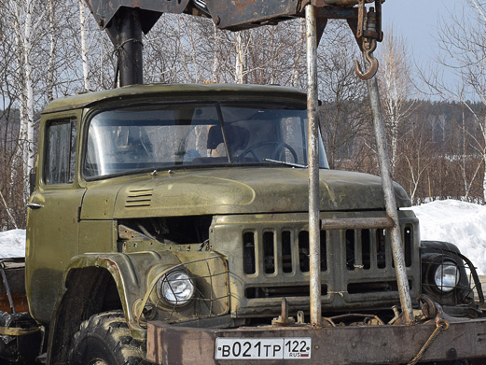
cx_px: 244
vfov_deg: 13.1
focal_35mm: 113
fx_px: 1587
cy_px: 184
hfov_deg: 17.4
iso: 200
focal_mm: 34
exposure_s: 1/320
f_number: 9
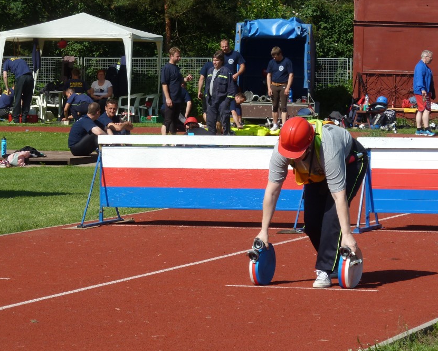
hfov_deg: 10.9
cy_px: 189
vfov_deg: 8.7
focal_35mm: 177
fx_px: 2294
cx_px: 235
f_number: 5
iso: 80
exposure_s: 1/500
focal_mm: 24.1
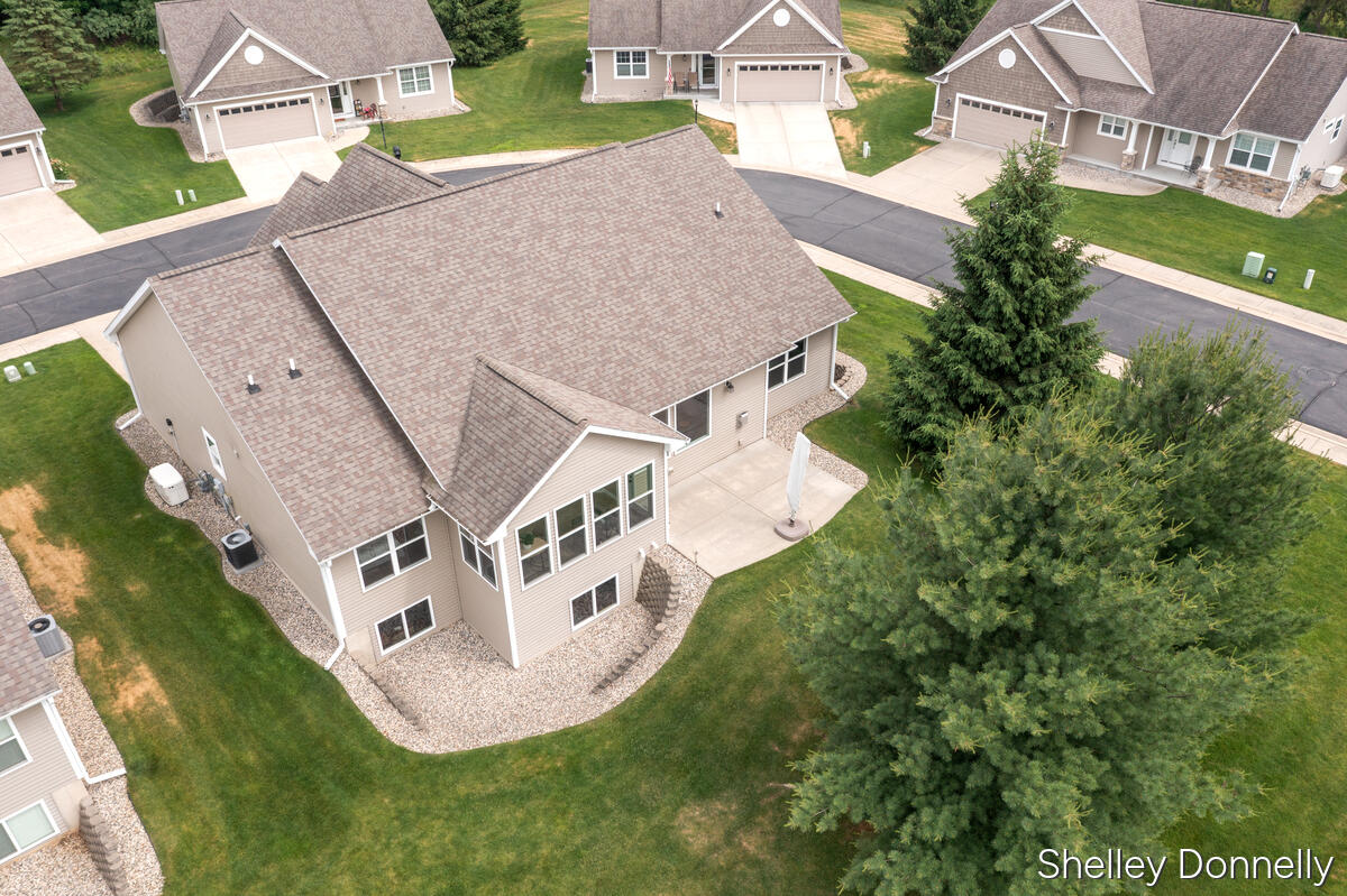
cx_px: 674
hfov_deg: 65.5
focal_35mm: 28
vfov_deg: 46.4
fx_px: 1047
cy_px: 448
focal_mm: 10.26
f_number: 5
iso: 100
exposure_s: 1/320
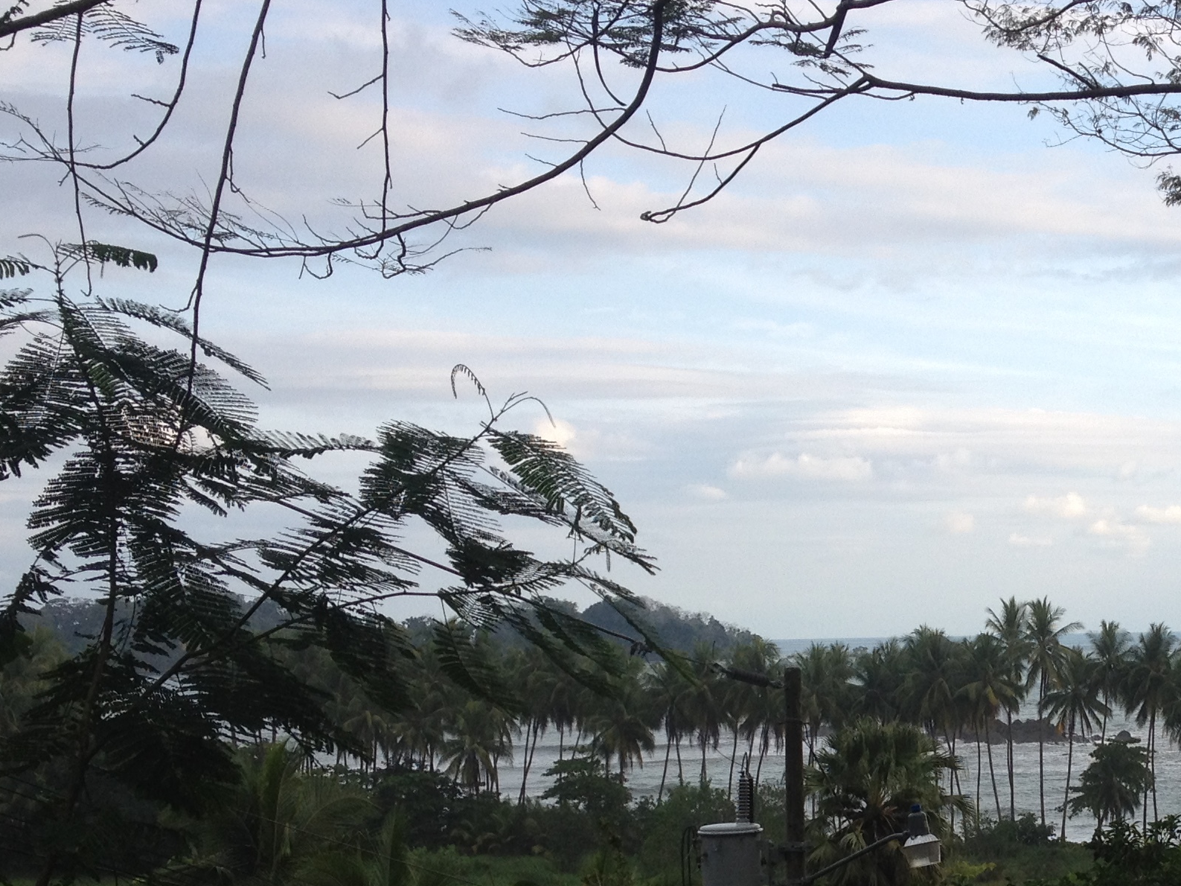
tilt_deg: -7.1
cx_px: 1069
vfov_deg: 20.1
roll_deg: +1.3
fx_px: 2456
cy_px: 779
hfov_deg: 26.1
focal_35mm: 72
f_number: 2.4
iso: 50
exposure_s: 1/557
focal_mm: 4.28
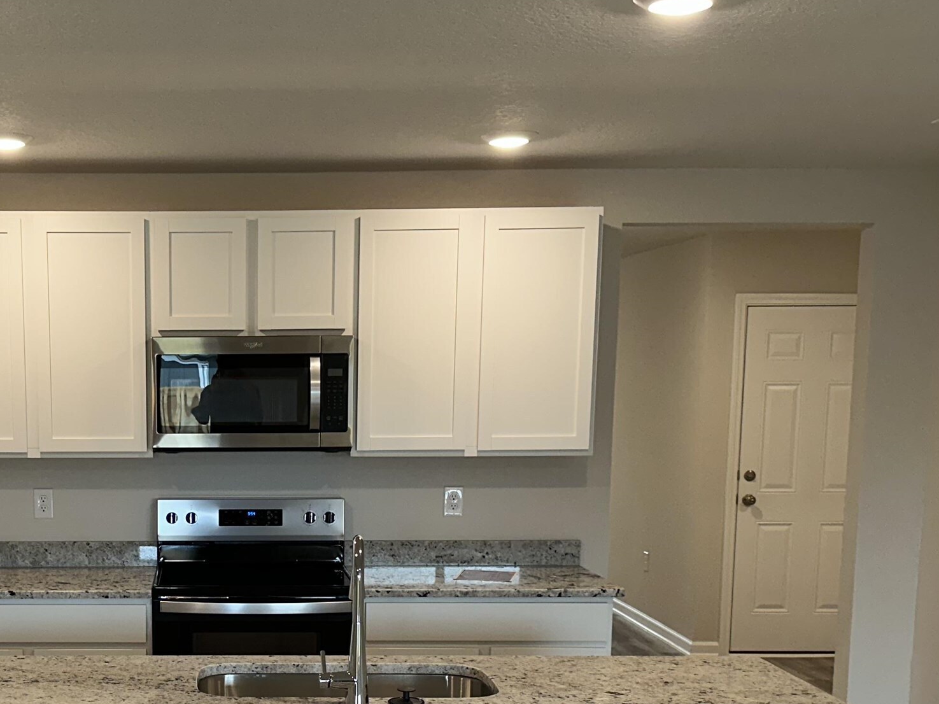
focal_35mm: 50
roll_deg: -0.5
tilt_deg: -8.1
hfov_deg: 37.1
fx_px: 1356
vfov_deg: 28.5
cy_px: 564
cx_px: 209
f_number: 1.78
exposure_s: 1/120
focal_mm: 6.86
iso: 160
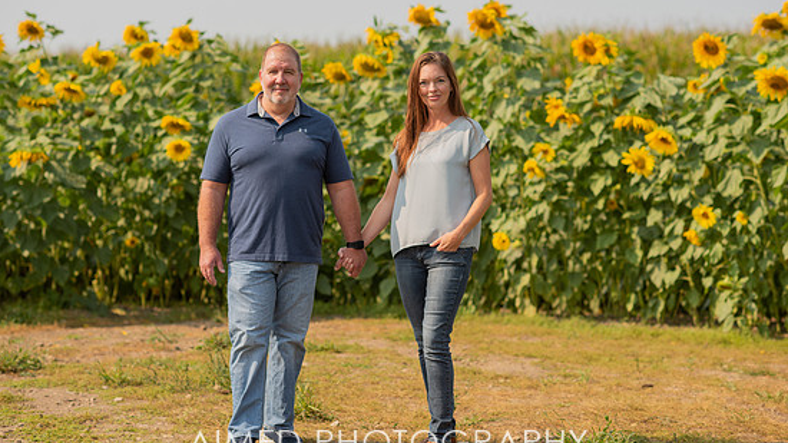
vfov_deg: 12.9
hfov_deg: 22.7
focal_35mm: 94
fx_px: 1964
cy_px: 193
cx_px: 390
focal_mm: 85
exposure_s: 1/1000
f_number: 2.8
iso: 64
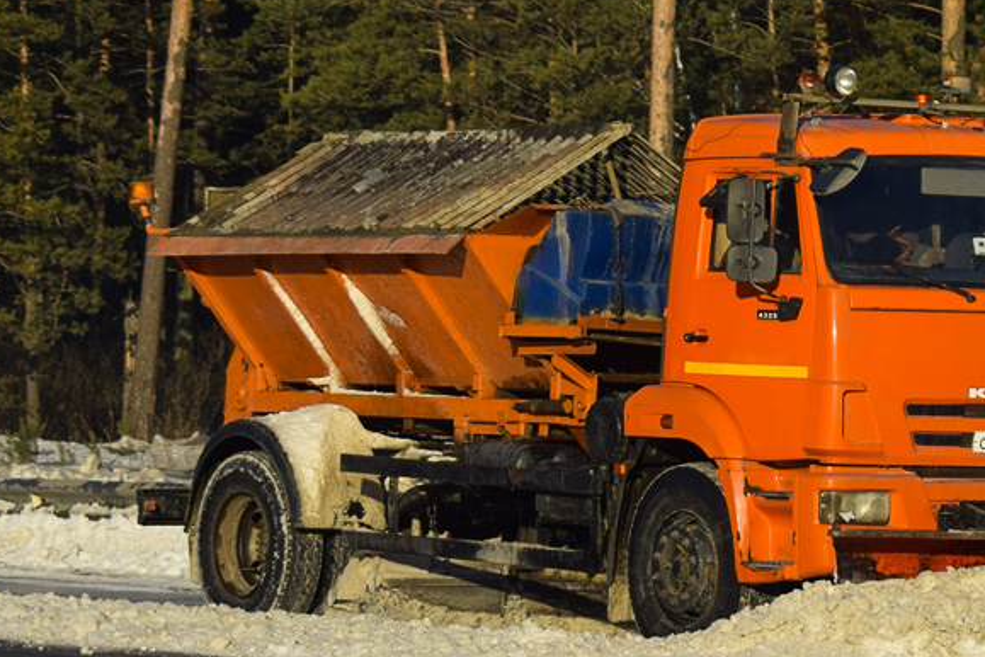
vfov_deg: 8.0
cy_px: 225
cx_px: 864
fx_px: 4679
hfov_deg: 11.9
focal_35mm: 171
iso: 100
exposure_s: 1/800
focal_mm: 55
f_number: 5.6
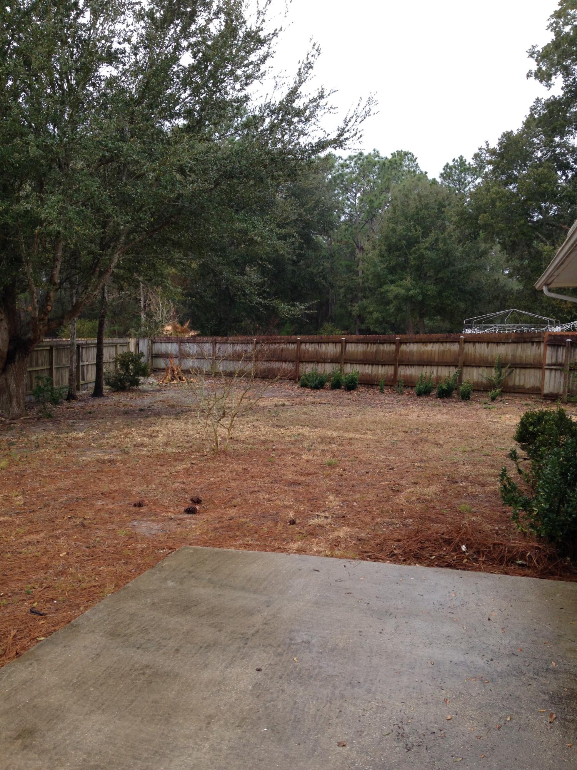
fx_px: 733
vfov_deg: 55.4
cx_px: 288
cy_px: 385
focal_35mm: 33
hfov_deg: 42.9
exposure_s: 1/187
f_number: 2.4
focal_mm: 4.12
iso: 50
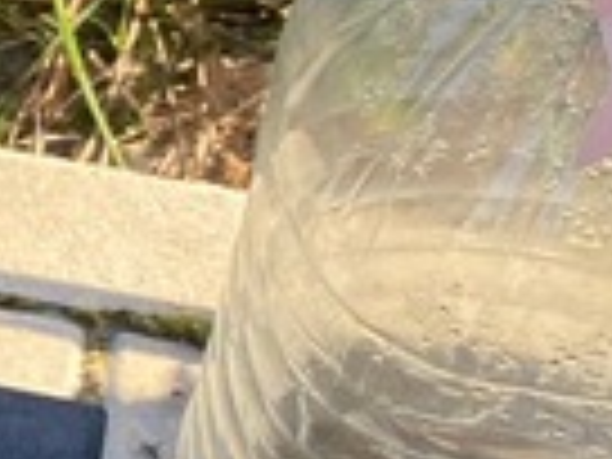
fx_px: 2705
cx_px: -828
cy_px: 130
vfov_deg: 9.7
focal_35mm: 153
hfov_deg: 11.0
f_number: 1.8
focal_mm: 4.25
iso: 32
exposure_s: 1/337
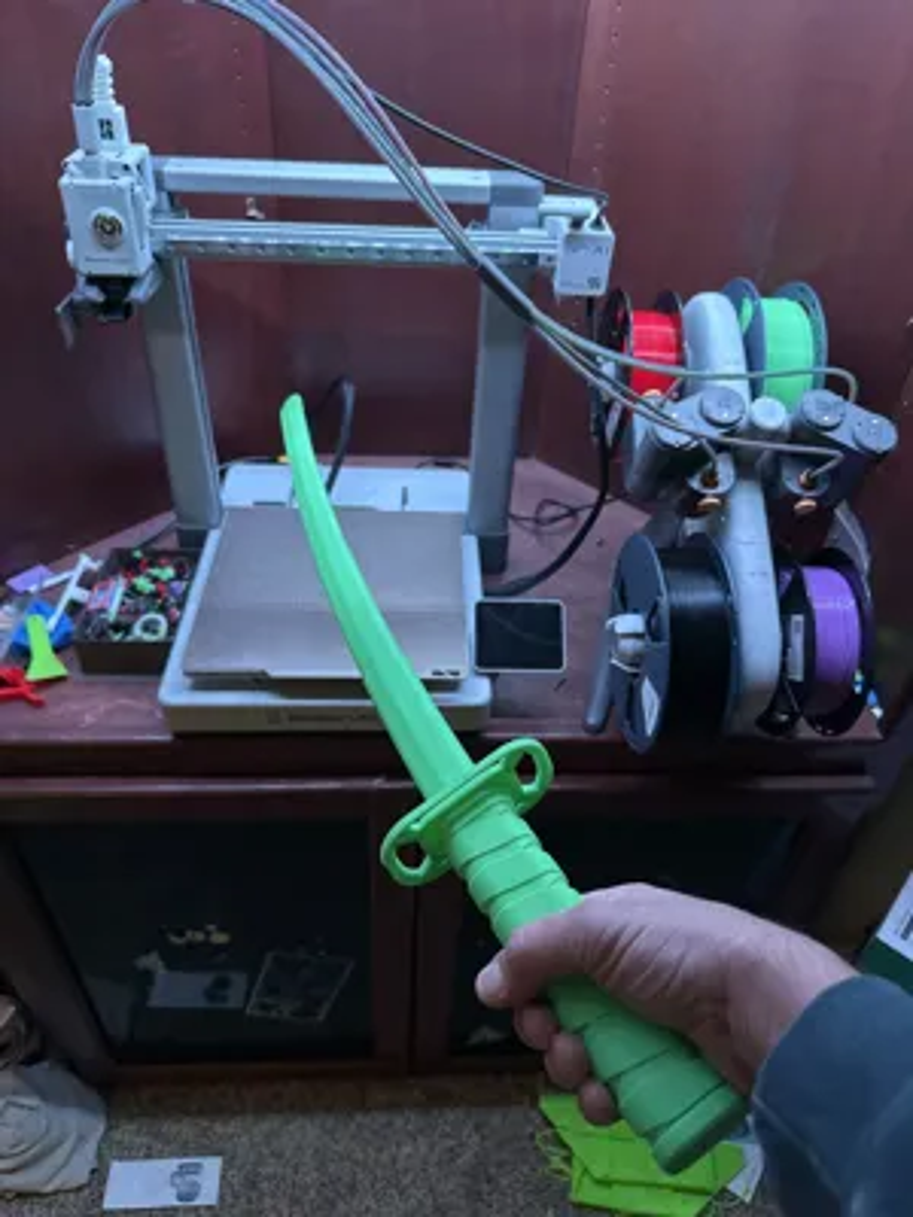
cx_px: 456
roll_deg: -3.9
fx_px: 844
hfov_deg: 56.8
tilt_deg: -38.8
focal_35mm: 24
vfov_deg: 71.6
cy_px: 608
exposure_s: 1/40
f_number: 1.78
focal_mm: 6.86
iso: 640
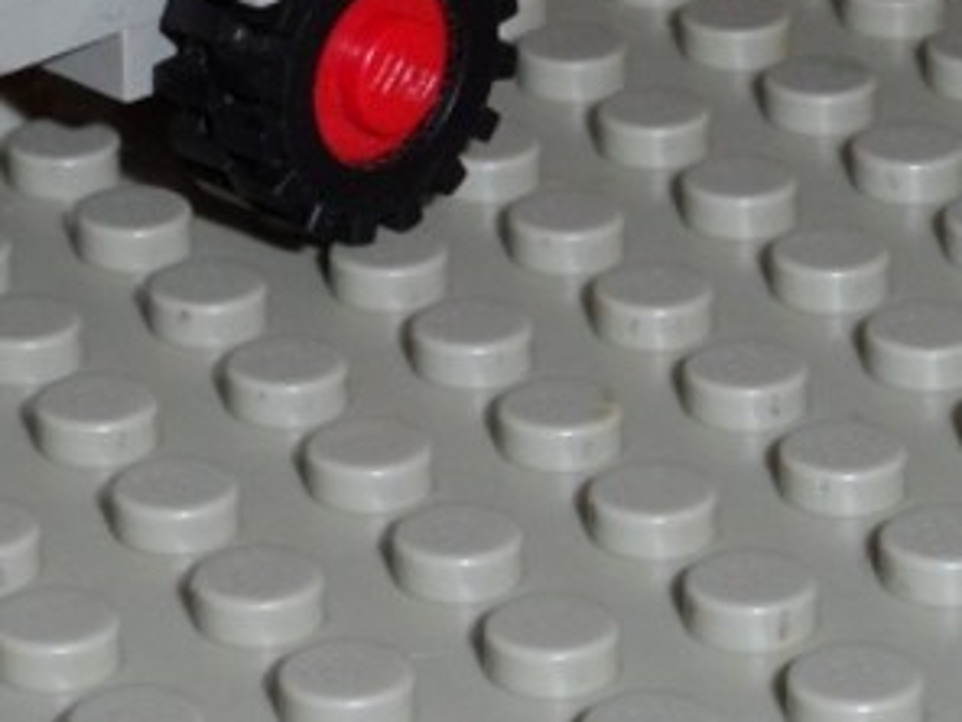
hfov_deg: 8.8
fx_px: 6170
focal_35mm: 222
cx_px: -150
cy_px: -302
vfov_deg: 6.6
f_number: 7.7
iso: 100
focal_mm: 11.9
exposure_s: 1/20
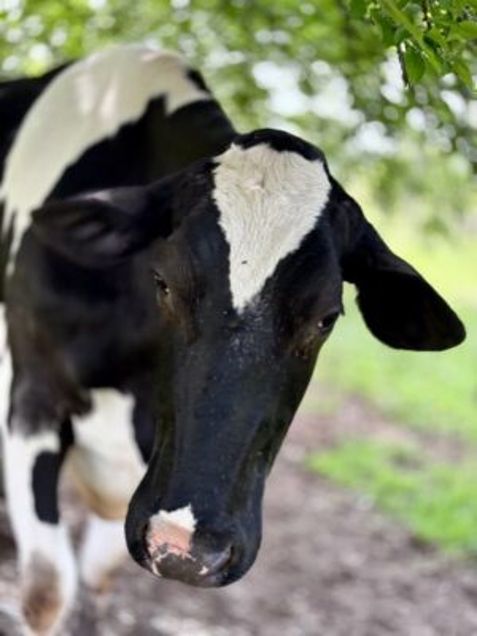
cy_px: 318
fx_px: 955
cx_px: 238
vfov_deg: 36.8
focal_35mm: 52
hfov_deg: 28.0
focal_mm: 5.96
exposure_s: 1/242
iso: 64
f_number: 1.6
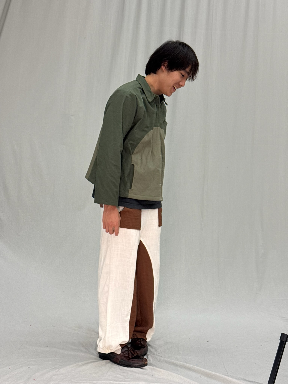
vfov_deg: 39.7
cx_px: 144
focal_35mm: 48
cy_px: 192
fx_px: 532
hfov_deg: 30.3
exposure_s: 1/120
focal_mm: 6.76
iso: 125
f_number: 1.78
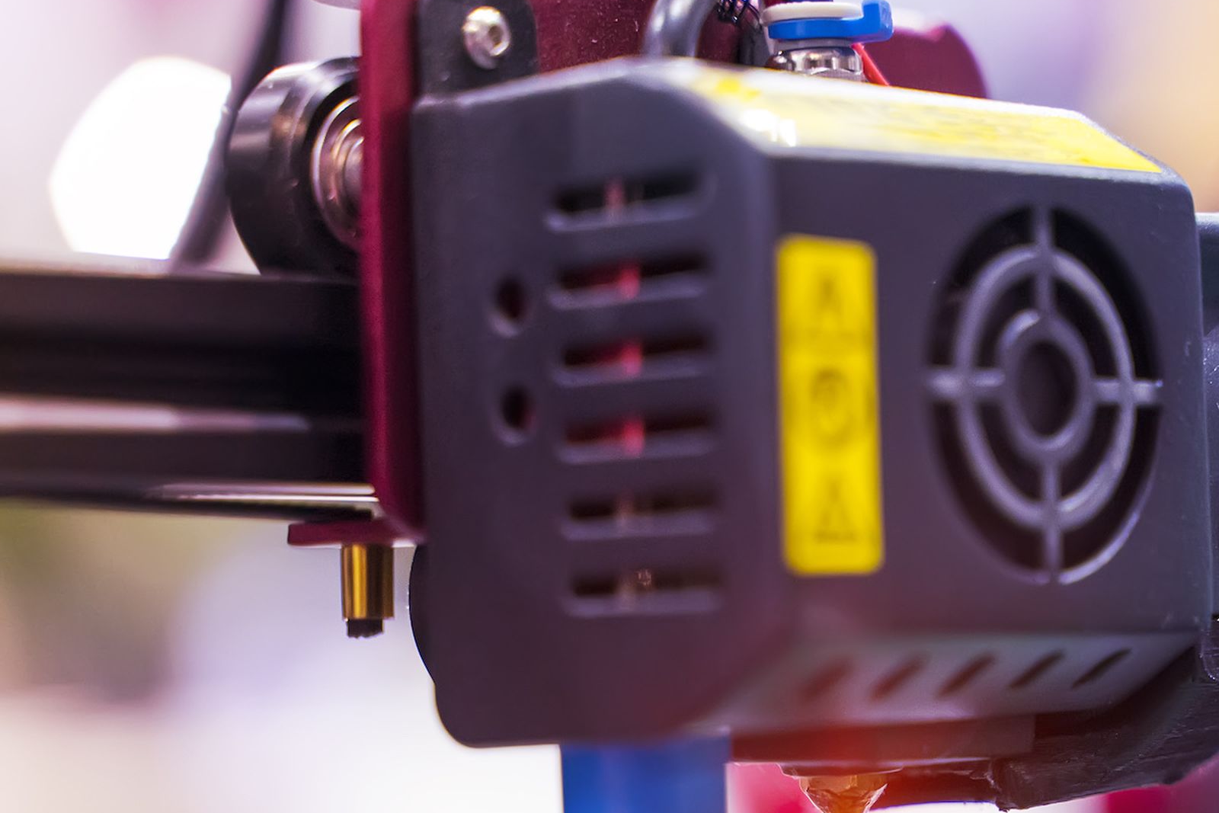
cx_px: 817
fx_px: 4063
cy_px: 627
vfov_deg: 11.4
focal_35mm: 120
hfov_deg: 17.0
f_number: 3.2
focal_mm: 75
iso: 5000
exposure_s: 1/500
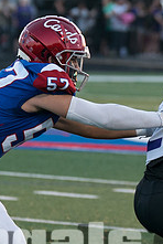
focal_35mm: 552
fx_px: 3737
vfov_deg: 3.7
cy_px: 134
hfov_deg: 2.5
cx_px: 189
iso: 800
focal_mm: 113
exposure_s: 1/1000
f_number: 2.8
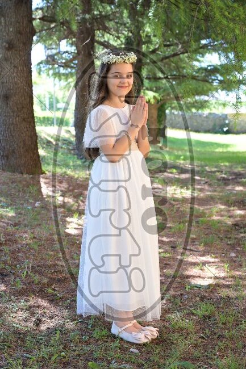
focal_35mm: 57
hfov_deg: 23.8
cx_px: 123
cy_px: 184
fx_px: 585
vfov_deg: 35.1
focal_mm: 57
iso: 640
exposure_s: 1/160
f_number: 5.6
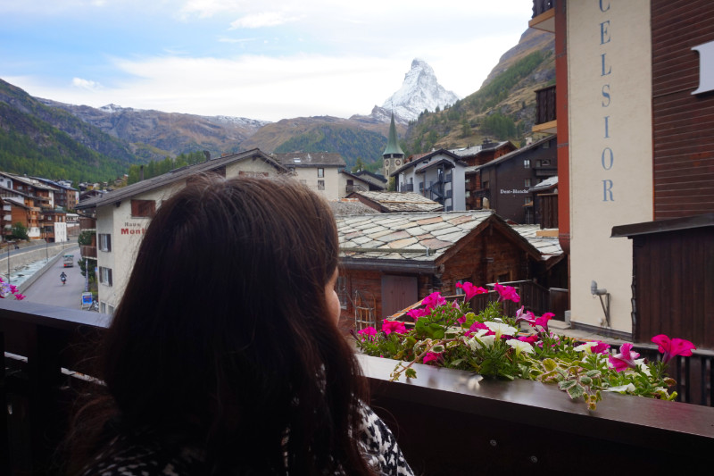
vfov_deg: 53.1
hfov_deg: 73.8
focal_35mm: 24
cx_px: 357
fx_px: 476
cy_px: 238
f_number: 7.1
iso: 100
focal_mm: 16
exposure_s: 1/80
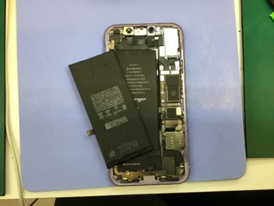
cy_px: 103
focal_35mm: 31
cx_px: 137
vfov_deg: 45.4
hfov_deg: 58.4
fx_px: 245
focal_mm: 3.3
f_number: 2.4
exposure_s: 1/33
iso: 40
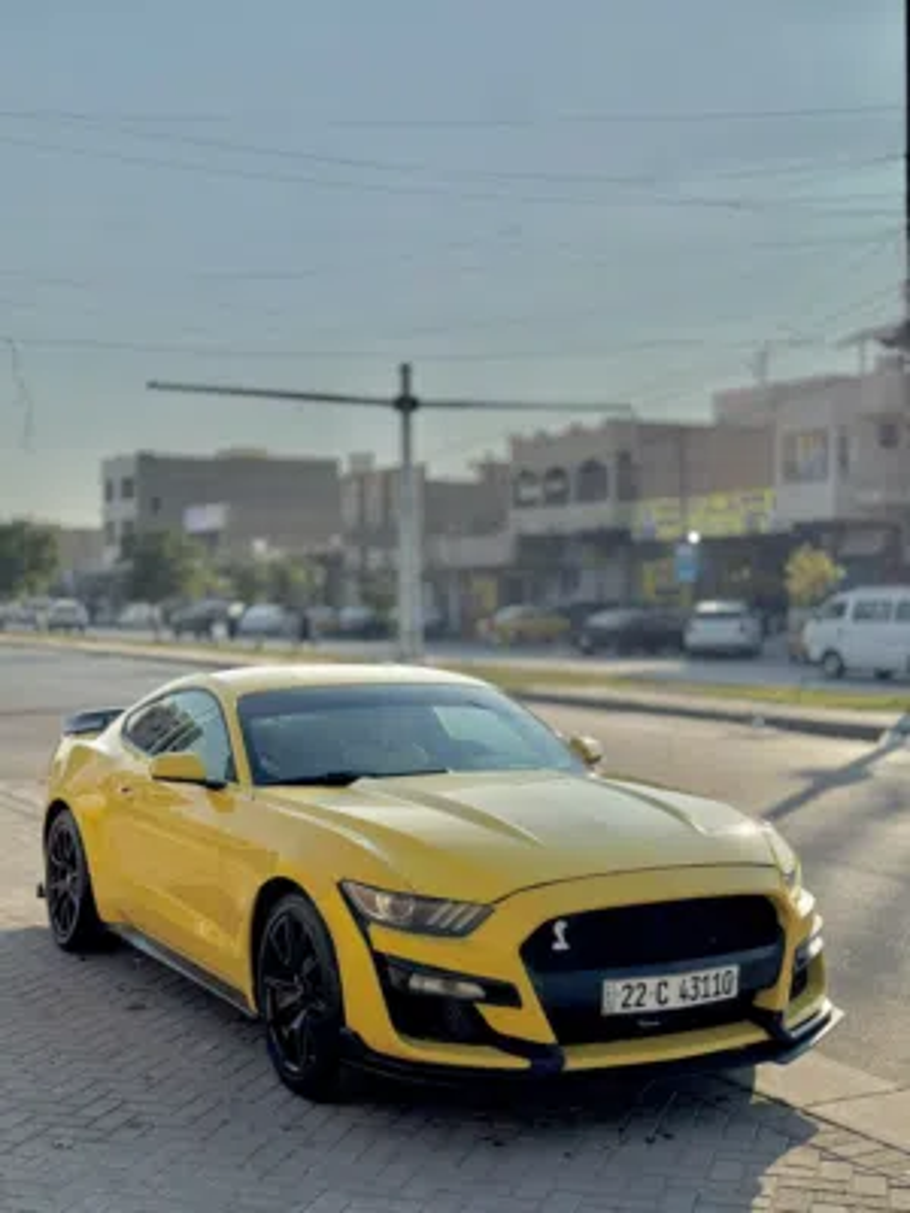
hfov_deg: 30.3
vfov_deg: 39.7
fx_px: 1682
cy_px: 606
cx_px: 455
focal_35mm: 48
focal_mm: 6.76
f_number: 1.78
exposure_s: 1/15385
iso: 64
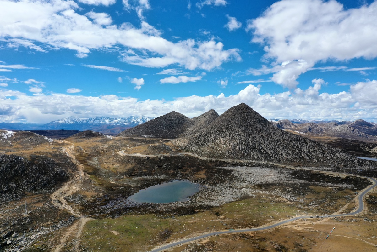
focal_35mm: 28
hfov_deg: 65.5
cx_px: 188
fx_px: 293
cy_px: 126
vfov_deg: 46.4
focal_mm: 10.26
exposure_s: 1/500
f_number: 6.3
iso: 100
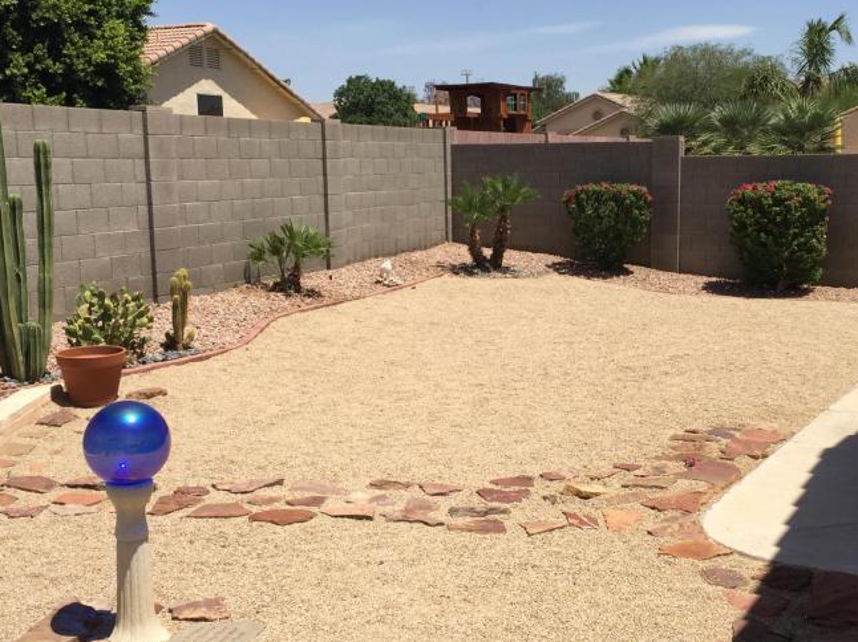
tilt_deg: -10.3
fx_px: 1140
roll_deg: -0.9
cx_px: 522
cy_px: 342
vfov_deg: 31.5
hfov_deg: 41.0
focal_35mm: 46
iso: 32
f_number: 2.2
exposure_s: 1/2326
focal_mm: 4.15
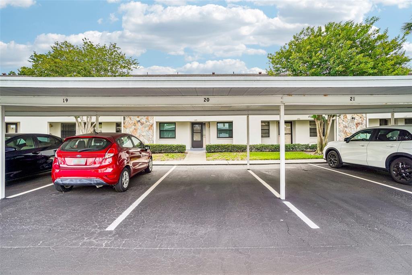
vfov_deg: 72.0
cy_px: 138
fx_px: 189
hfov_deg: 95.0
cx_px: 206
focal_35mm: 16
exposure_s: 1/90
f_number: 8
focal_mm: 11
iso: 100
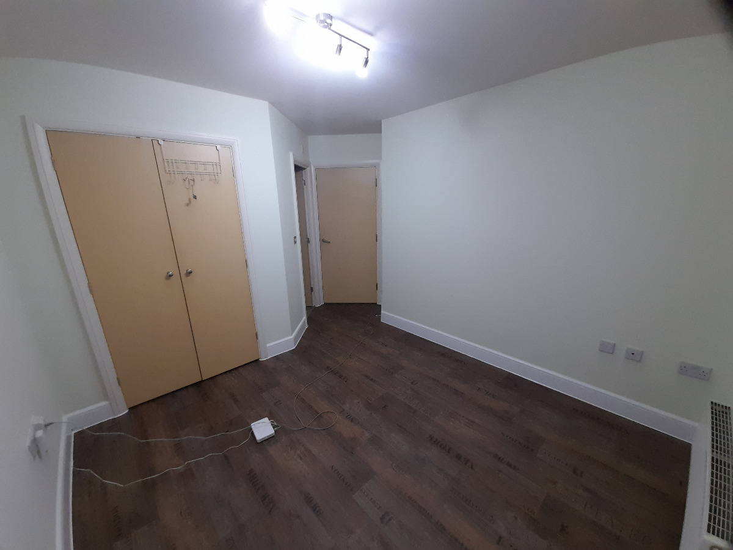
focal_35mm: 13
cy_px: 275
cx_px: 366
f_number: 2.2
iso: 200
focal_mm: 1.42
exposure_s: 1/33
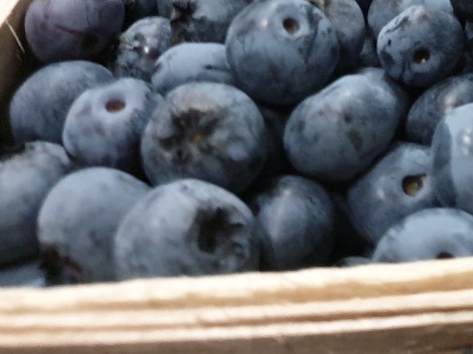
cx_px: 586
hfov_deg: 22.5
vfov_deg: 17.2
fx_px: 1079
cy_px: -146
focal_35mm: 79
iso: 320
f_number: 1.5
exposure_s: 1/33
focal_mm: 4.3
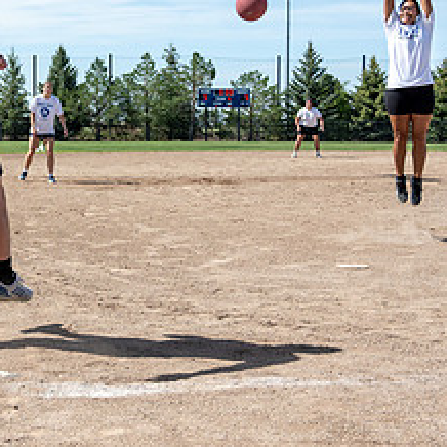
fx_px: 1052
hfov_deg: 23.3
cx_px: 29
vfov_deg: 23.9
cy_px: 166
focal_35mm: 72
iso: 100
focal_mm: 24
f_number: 4
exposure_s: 1/2000
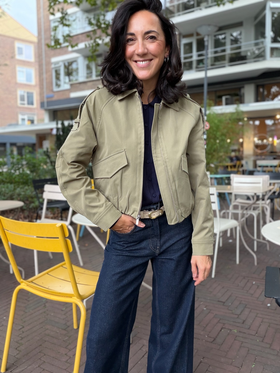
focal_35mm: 30
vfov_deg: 60.0
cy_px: 186
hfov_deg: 46.8
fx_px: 324
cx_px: 140
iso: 80
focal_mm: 2.71
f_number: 1.9
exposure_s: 1/78
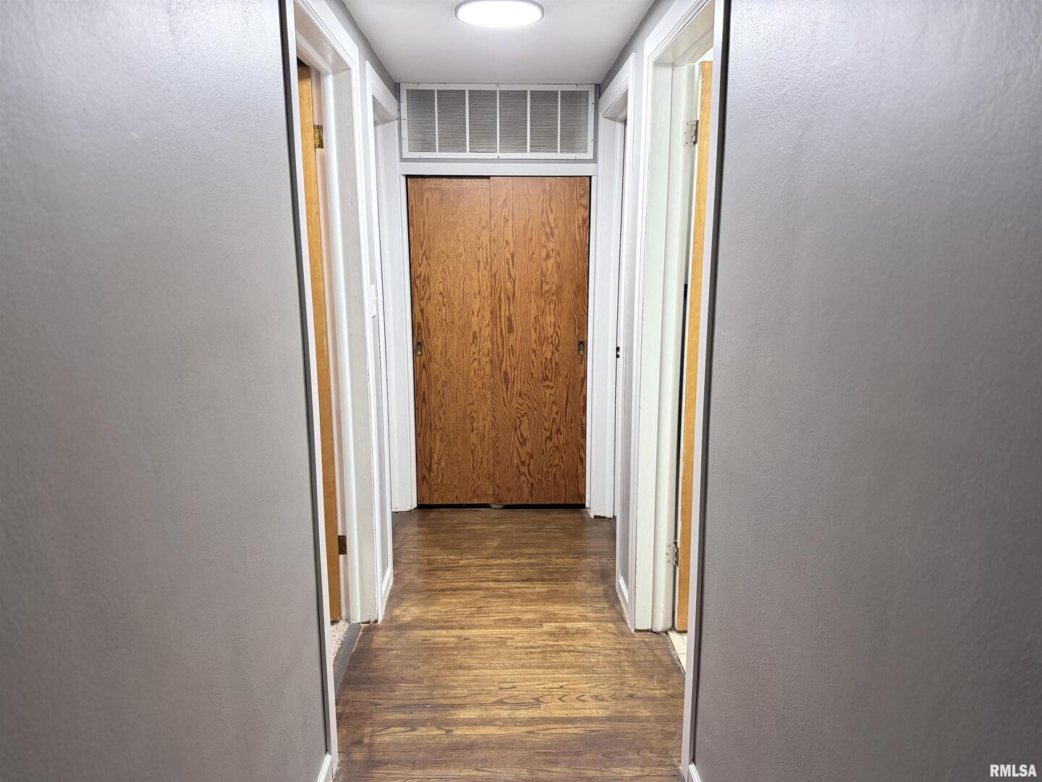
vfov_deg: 56.8
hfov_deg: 71.6
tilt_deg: -11.3
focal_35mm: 24
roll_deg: +0.6
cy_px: 391
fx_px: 722
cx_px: 521
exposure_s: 1/60
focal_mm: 6.76
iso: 250
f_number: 1.78
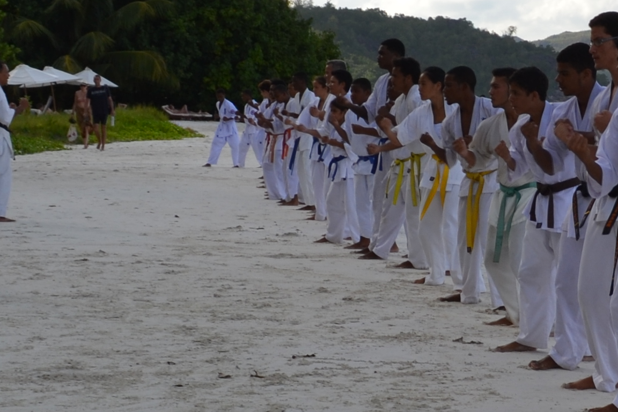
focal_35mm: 120
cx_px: 541
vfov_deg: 11.4
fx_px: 2060
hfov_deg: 16.9
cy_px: 250
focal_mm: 20
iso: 100
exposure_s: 1/200
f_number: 9
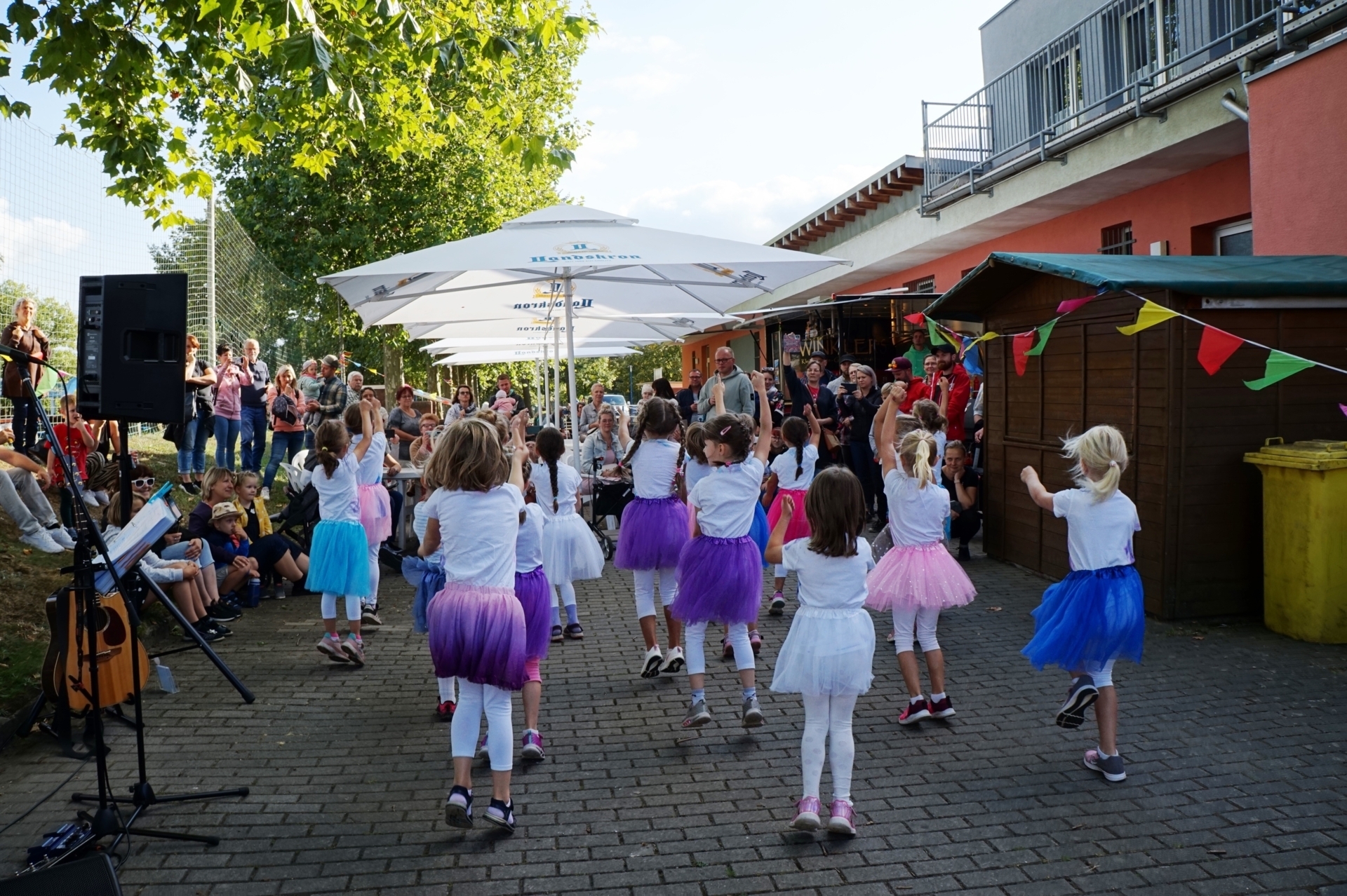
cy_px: 448
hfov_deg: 67.4
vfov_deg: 47.9
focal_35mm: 27
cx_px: 674
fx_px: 1010
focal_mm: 18
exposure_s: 1/80
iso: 100
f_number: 8
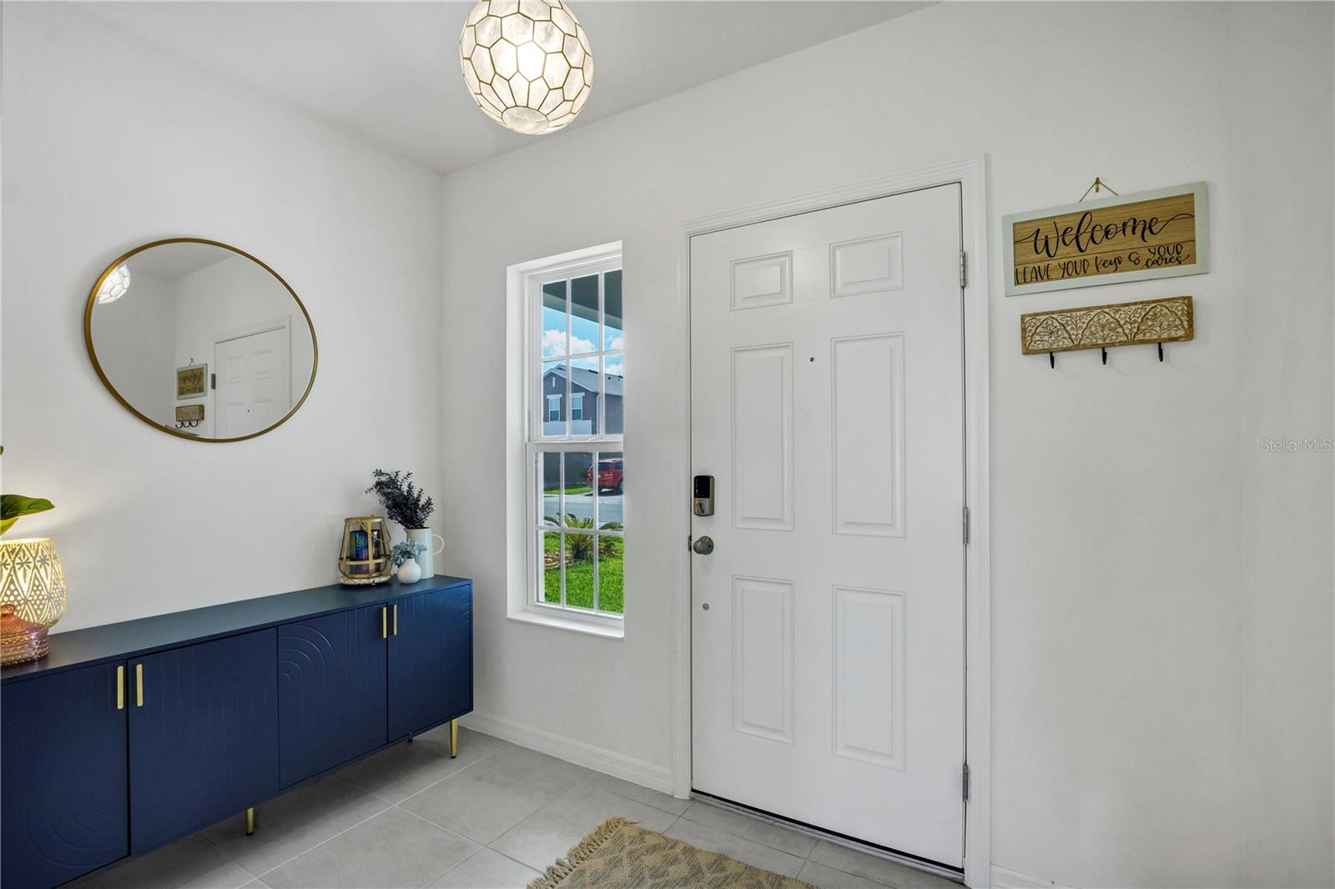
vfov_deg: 77.3
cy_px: 444
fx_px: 556
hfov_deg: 100.4
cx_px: 668
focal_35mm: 15
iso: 200
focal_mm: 10
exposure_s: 1/10
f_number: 10
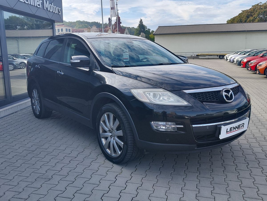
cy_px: 100
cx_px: 134
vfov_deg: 58.9
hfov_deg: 73.9
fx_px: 177
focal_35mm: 23
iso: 50
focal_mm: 7.01
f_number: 1.69
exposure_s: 1/764
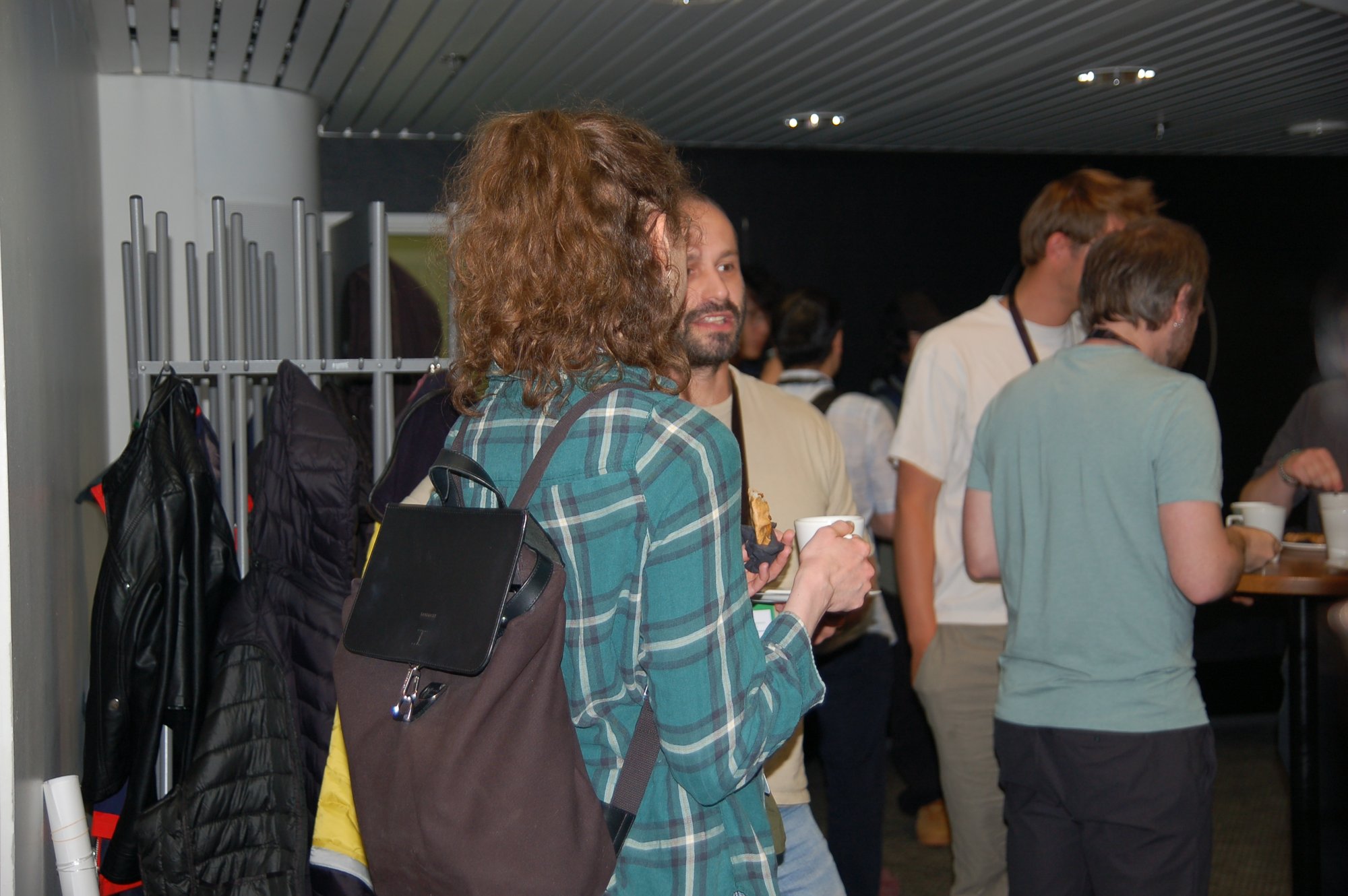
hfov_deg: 42.4
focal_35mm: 46
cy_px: 448
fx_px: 1740
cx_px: 674
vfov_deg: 28.9
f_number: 2.8
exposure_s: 1/60
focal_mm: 31
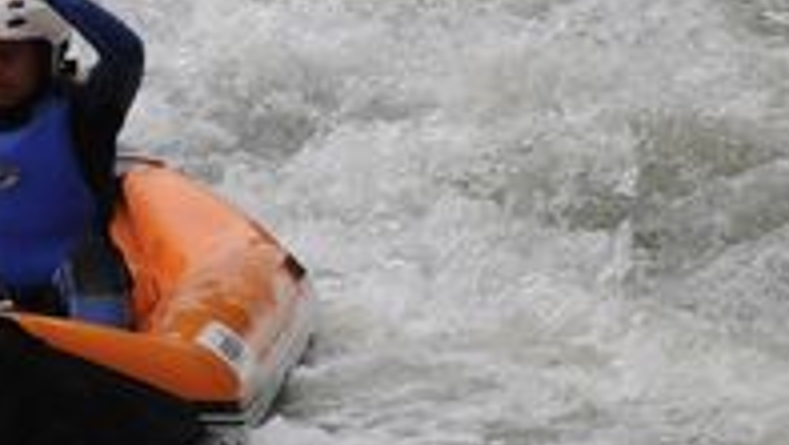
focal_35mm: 618
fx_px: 12941
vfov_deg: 2.0
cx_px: -4
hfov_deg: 3.5
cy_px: 196
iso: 400
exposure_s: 1/1250
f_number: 6
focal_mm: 155
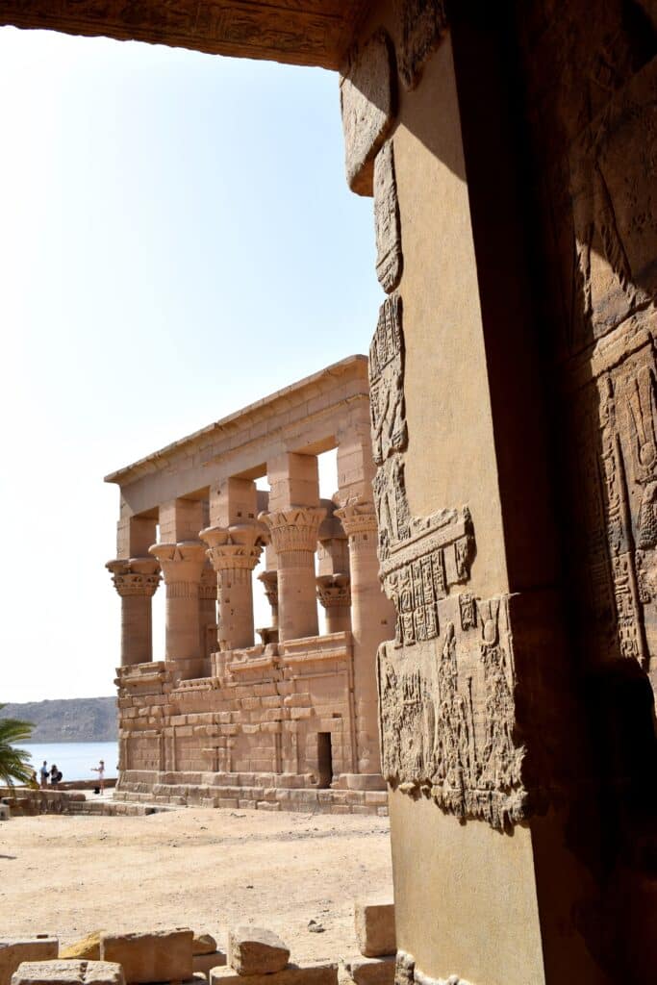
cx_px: 328
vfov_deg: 53.1
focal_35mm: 36
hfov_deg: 36.9
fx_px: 985
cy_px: 492
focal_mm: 24
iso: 400
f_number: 11
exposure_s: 1/500
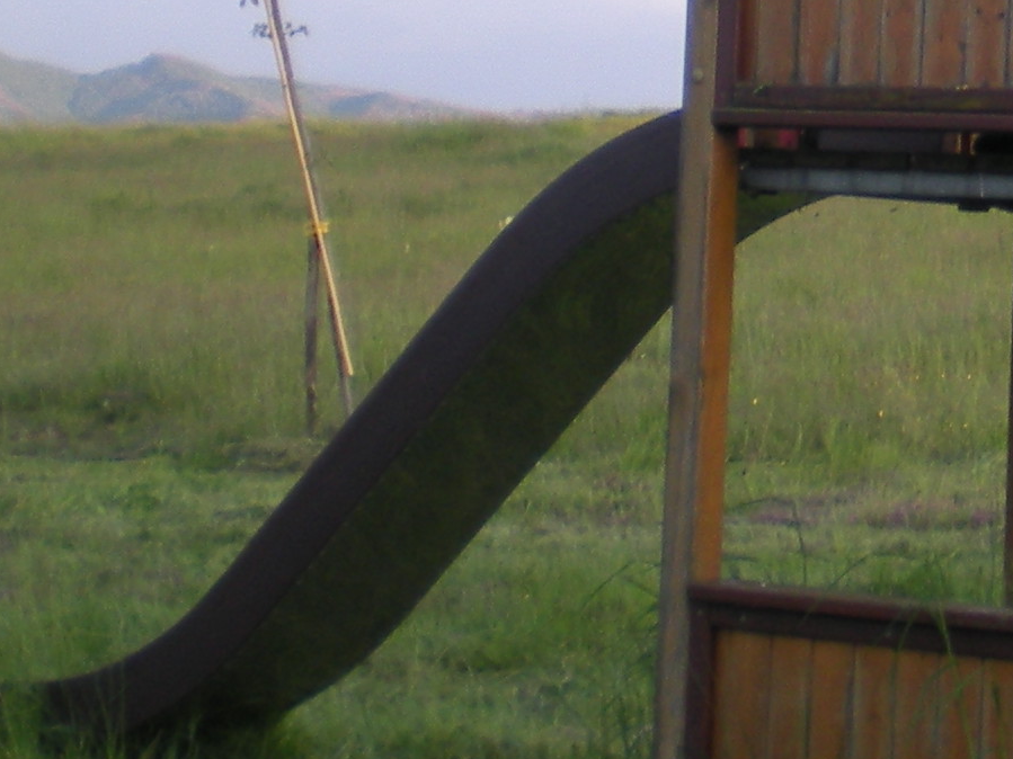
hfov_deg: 13.7
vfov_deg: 10.6
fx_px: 4038
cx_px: 1327
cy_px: -118
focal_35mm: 138
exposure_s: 1/70.4
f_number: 3.1
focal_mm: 6.3
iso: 64
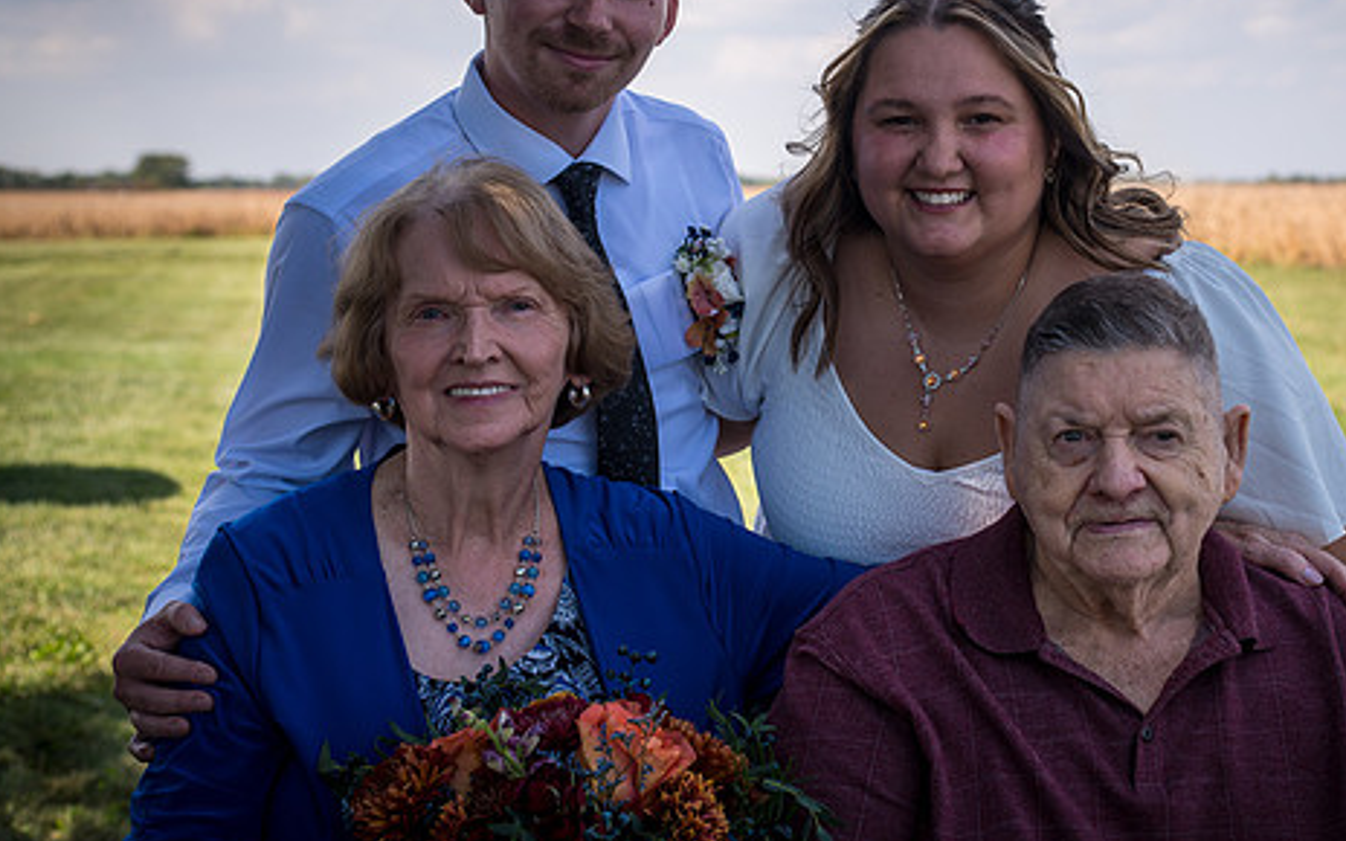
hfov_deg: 29.3
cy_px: 354
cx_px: 801
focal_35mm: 70
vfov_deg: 18.6
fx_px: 2568
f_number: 5
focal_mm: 55
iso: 100
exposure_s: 1/400
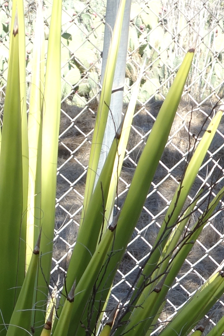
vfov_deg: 11.6
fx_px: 1577
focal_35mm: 169
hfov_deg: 8.1
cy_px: 511
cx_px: -16
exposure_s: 1/125
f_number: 5.6
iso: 125
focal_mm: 16.39
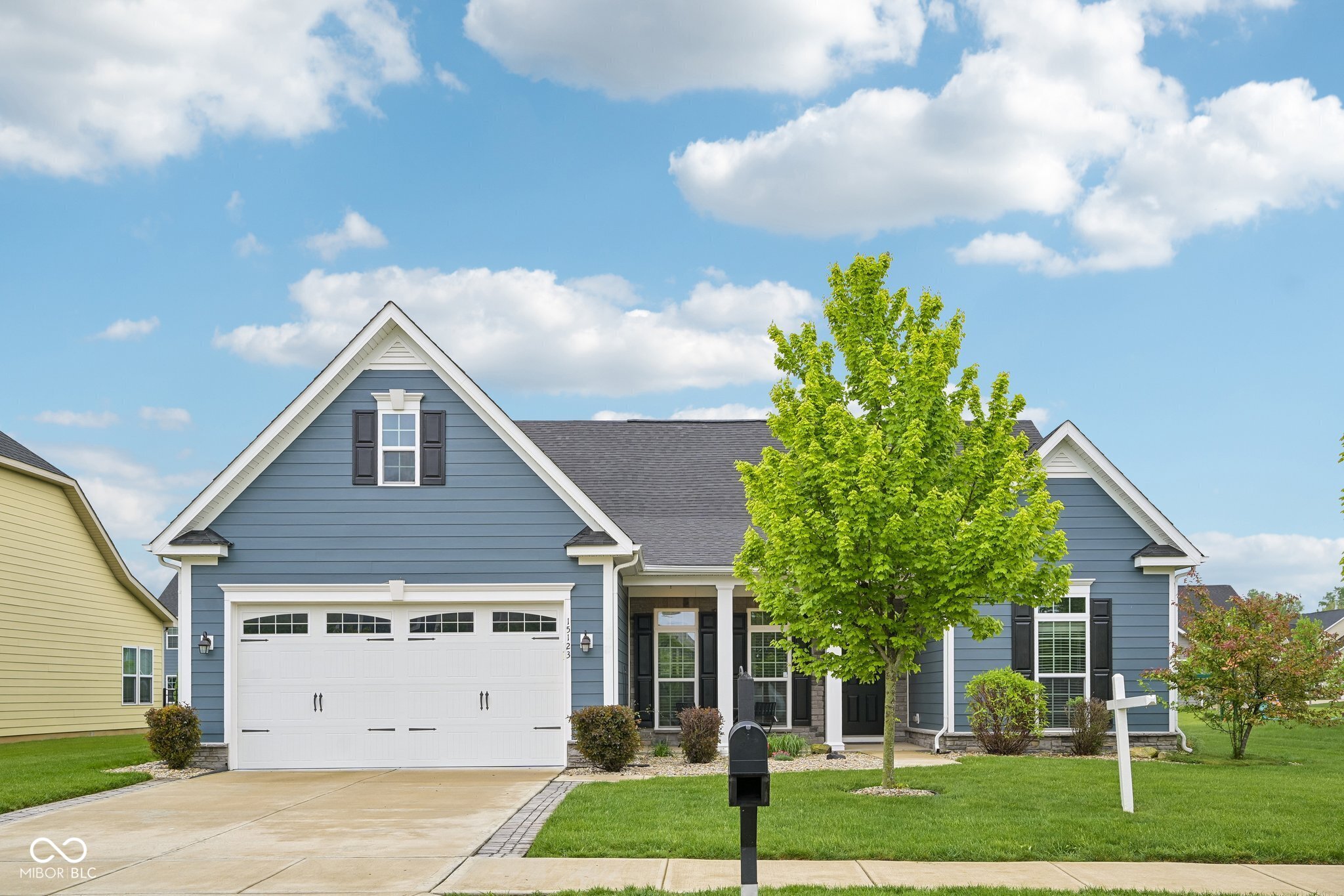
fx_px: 1120
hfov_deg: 61.9
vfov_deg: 43.6
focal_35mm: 30
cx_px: 672
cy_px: 448
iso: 100
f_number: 8
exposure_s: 1/30
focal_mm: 30
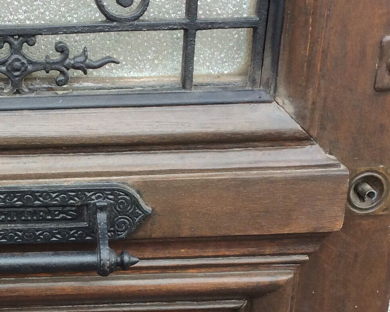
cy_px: 261
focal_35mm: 82
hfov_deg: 22.6
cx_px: 29
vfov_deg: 18.5
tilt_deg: -33.1
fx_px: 947
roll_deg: +0.8
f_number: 2.4
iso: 32
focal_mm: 3.3
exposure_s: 1/155
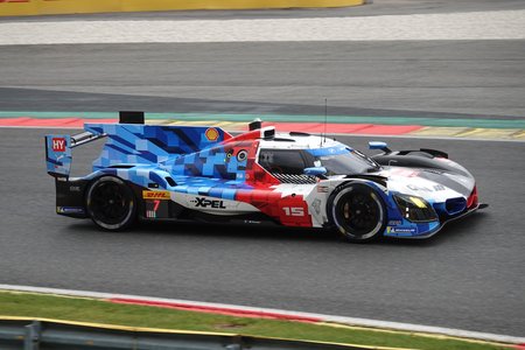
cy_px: 175
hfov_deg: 11.2
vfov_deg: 7.5
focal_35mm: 184
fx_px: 2683
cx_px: 262
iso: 200
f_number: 4
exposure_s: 1/800
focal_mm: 67.46
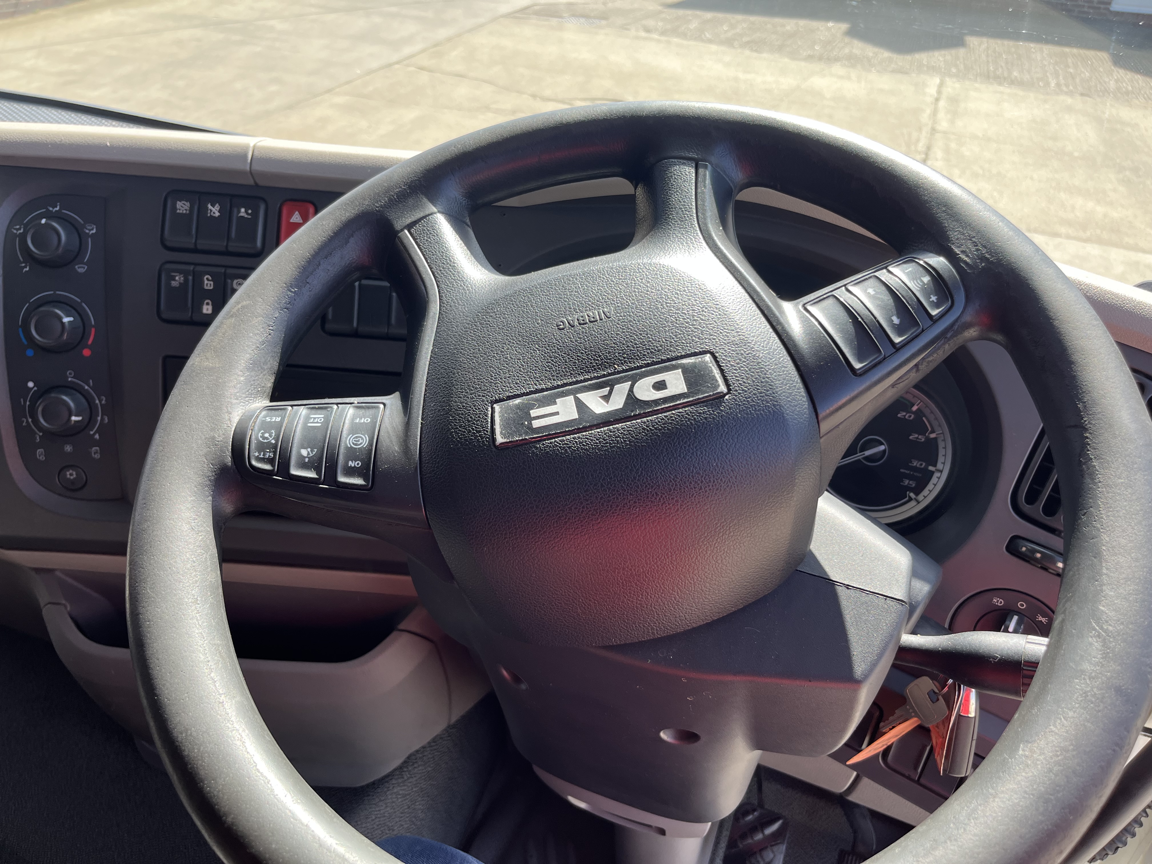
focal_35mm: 26
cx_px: 576
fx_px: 865
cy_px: 432
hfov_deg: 67.3
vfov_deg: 53.1
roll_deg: -3.1
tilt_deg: -32.3
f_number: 1.6
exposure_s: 1/312
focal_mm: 5.1
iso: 50
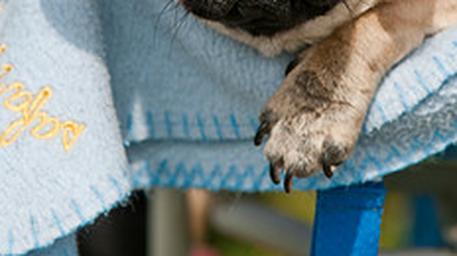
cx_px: 285
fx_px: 7385
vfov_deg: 2.0
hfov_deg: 3.5
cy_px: -51
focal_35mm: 610
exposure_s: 1/1250
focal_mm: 200
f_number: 5
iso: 200
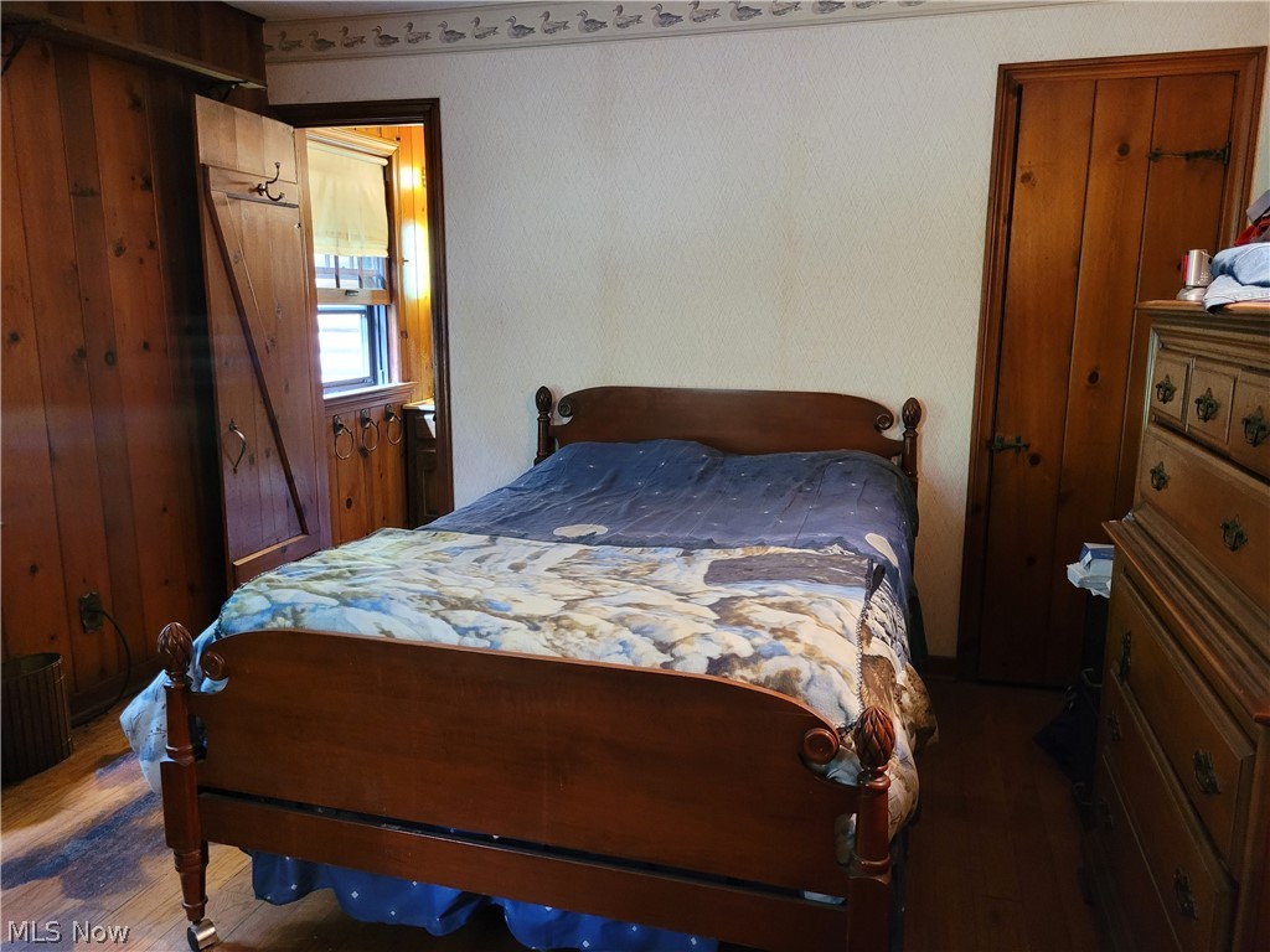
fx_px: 954
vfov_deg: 53.1
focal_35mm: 26
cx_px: 635
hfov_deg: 67.3
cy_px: 476
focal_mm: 5.4
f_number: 1.8
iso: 500
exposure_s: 1/30
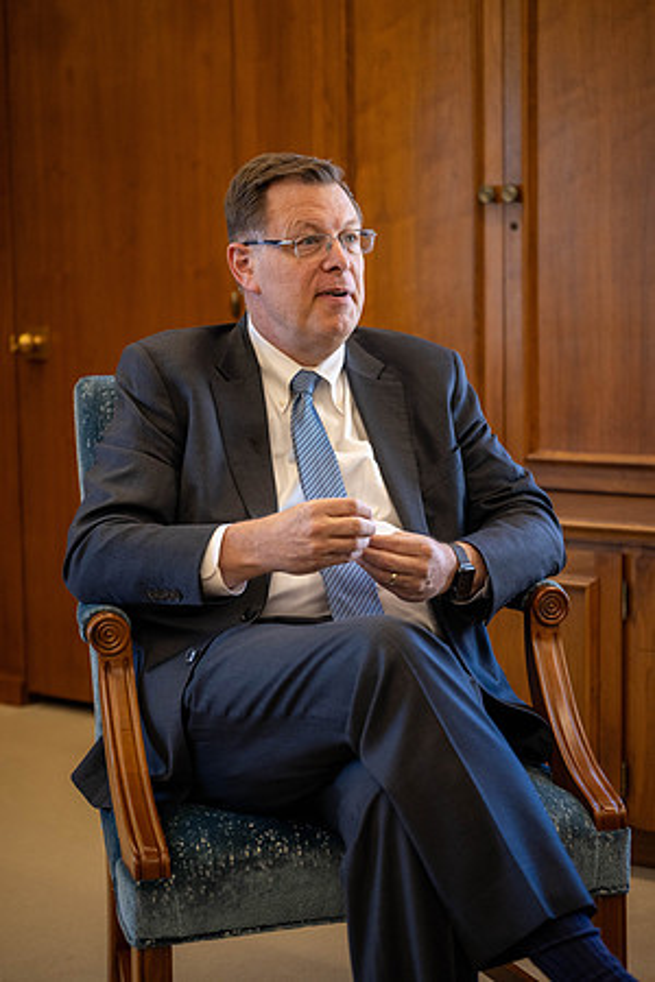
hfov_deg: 19.5
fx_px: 1910
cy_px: 491
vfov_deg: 28.8
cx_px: 328
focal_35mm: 70
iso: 1250
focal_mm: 70
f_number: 2.8
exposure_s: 1/320
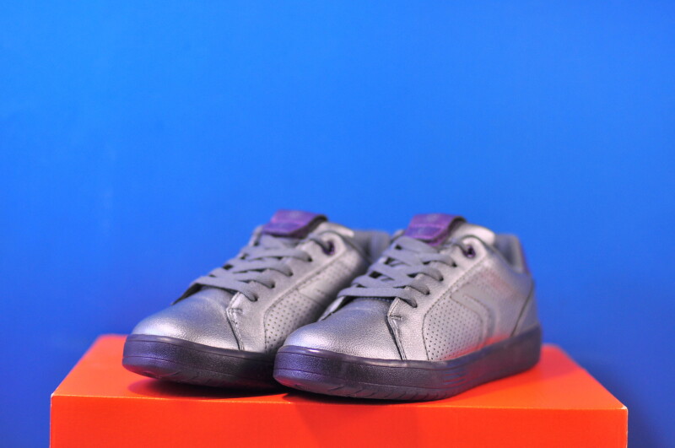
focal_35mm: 75
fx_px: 1404
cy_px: 224
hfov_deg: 27.0
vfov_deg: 18.1
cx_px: 338
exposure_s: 1/320
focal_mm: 50
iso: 250
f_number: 2
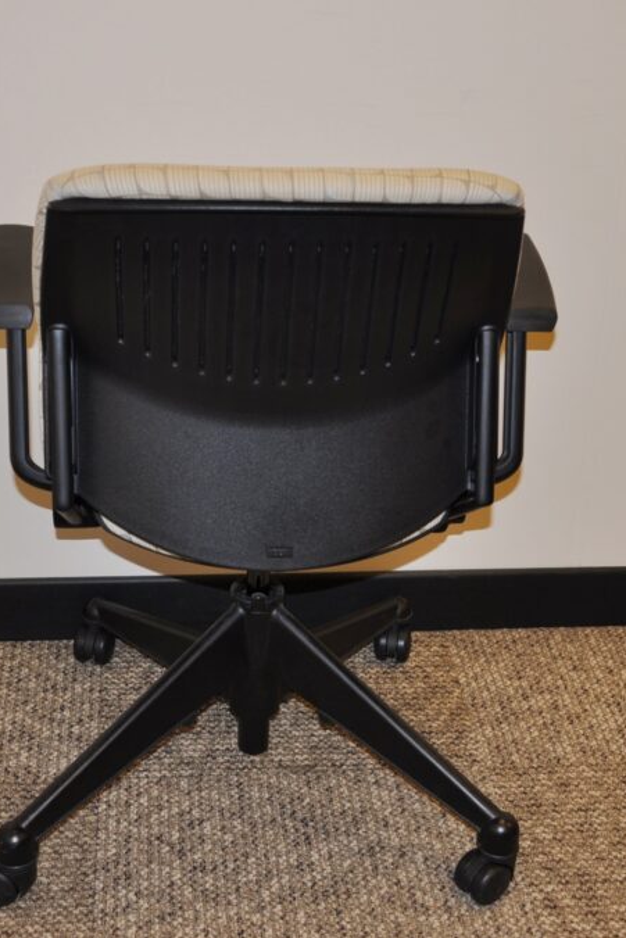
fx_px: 1480
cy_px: 470
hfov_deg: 23.9
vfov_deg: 35.2
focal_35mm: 57
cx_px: 348
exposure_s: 1/60
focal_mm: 25
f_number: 4
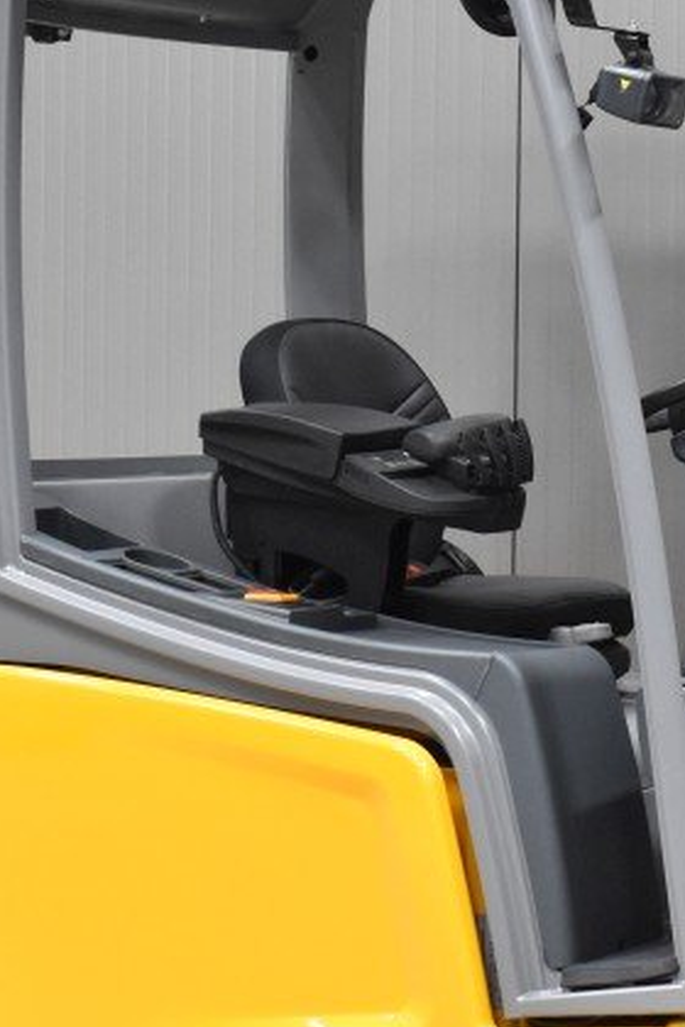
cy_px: 526
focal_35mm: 124
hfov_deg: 10.9
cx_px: 744
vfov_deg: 16.5
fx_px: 3551
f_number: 6.3
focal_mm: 29
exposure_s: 1/30
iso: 2000
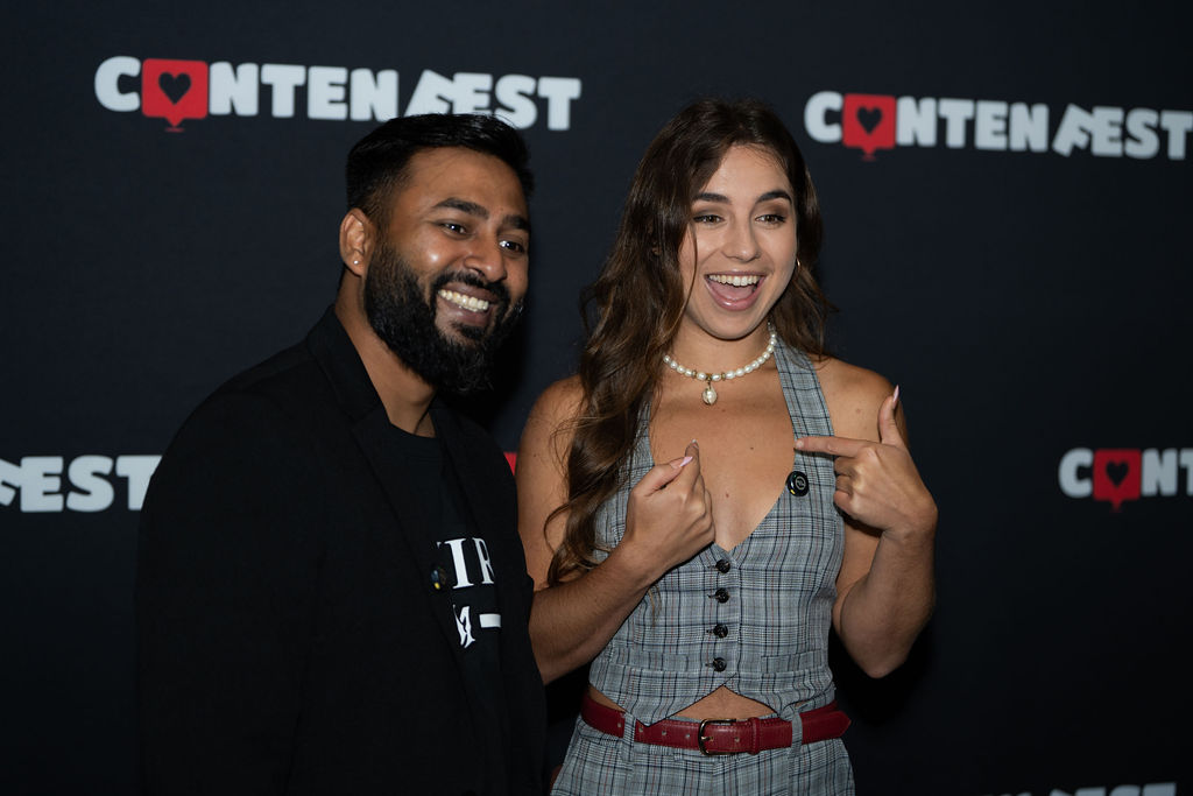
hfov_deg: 28.8
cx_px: 596
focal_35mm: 70
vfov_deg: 19.5
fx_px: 2320
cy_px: 398
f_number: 2.8
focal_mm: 70
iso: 250
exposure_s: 1/125
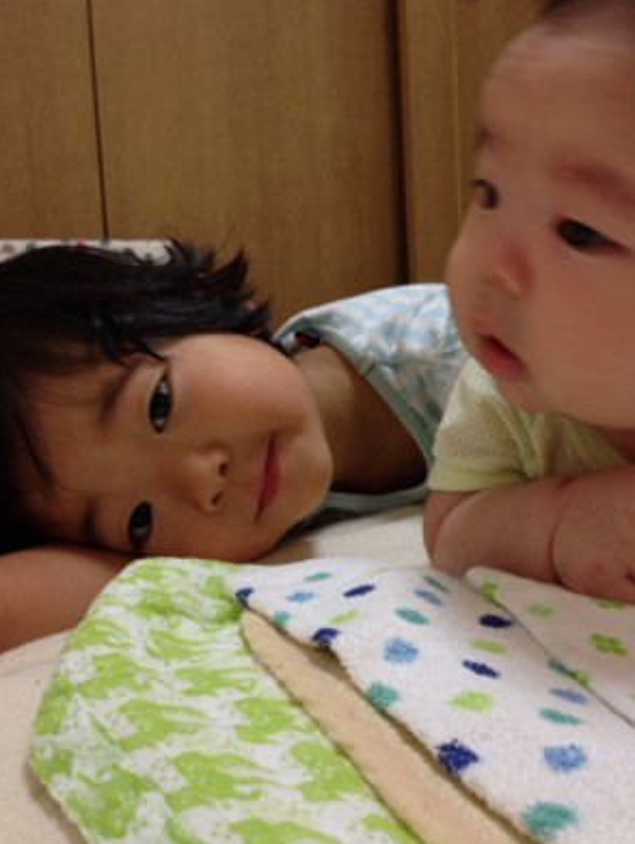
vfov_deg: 48.9
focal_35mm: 38
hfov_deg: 37.7
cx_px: 356
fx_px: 928
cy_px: 389
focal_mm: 4.12
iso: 80
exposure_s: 1/20
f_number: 2.4
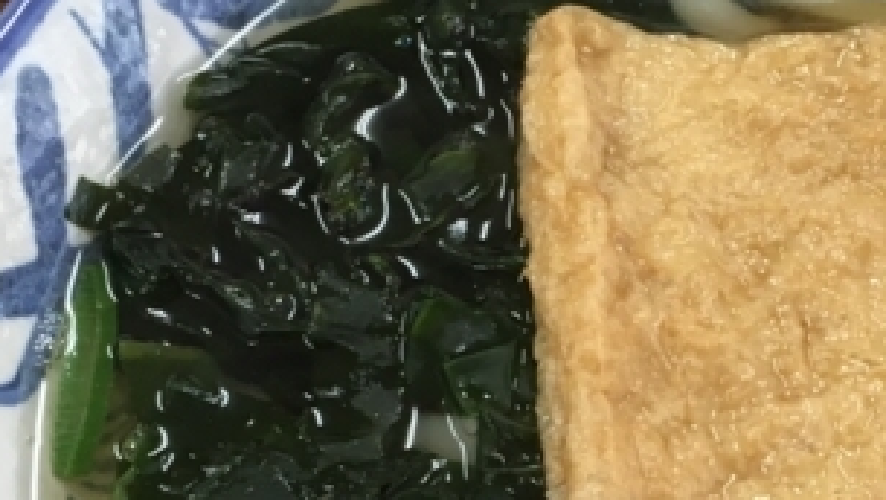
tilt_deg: -63.3
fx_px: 2492
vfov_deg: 11.3
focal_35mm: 106
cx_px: 776
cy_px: 547
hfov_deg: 19.8
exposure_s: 1/30
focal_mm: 4.15
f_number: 2.2
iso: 64
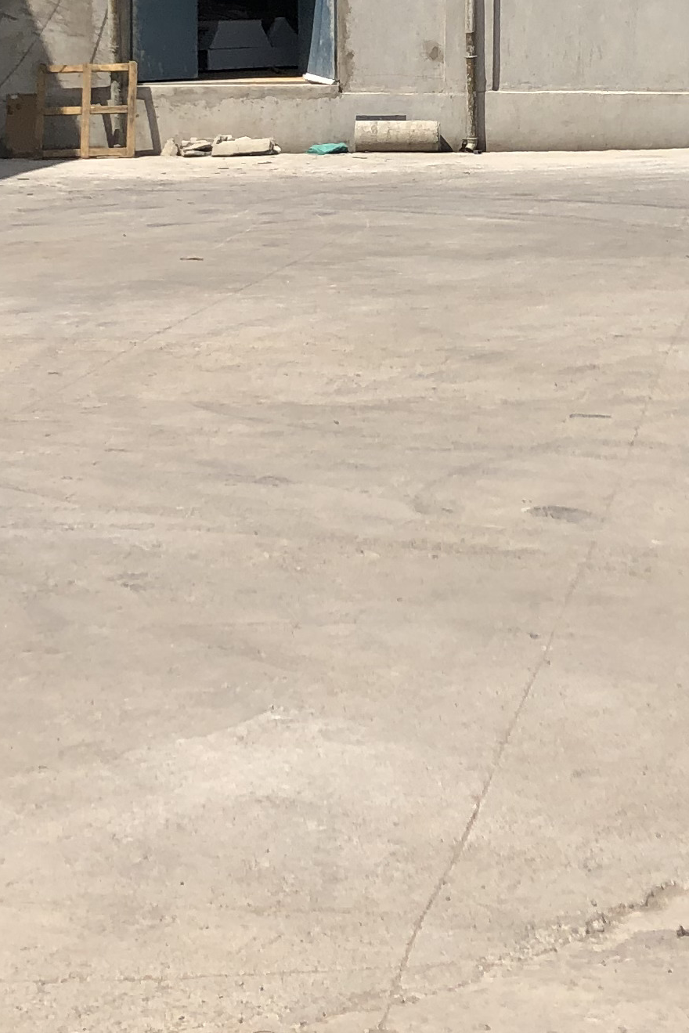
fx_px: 2554
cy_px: -26
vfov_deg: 21.9
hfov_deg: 15.3
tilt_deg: +0.1
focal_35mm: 89
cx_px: 490
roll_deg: +0.1
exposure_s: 1/3040
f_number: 1.8
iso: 20
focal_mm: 3.99
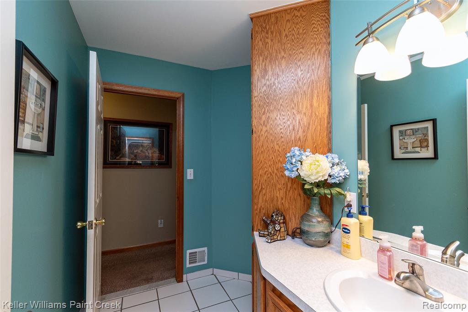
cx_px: 234
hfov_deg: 100.4
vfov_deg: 77.3
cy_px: 156
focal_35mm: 15
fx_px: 195
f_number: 4.5
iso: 800
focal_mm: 10
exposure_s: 1/125
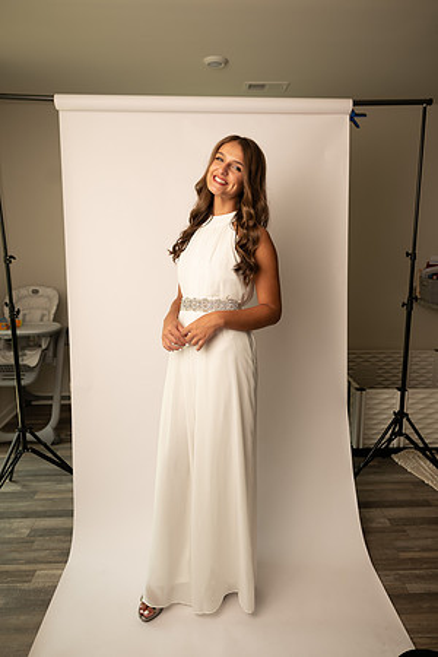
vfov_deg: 73.7
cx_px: 219
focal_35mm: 24
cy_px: 328
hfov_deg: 53.1
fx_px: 438
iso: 100
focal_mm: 24
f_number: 3.2
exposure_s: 1/160
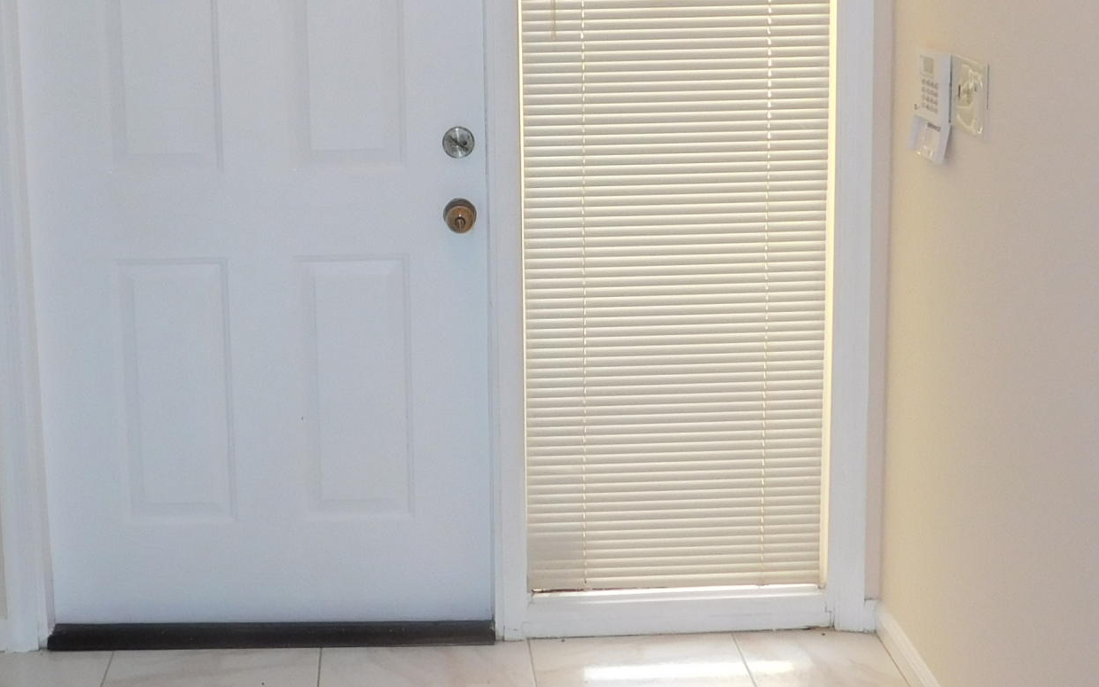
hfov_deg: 34.4
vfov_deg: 21.8
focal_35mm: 59
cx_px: 434
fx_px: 1767
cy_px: 165
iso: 125
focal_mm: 4
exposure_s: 1/40
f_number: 3
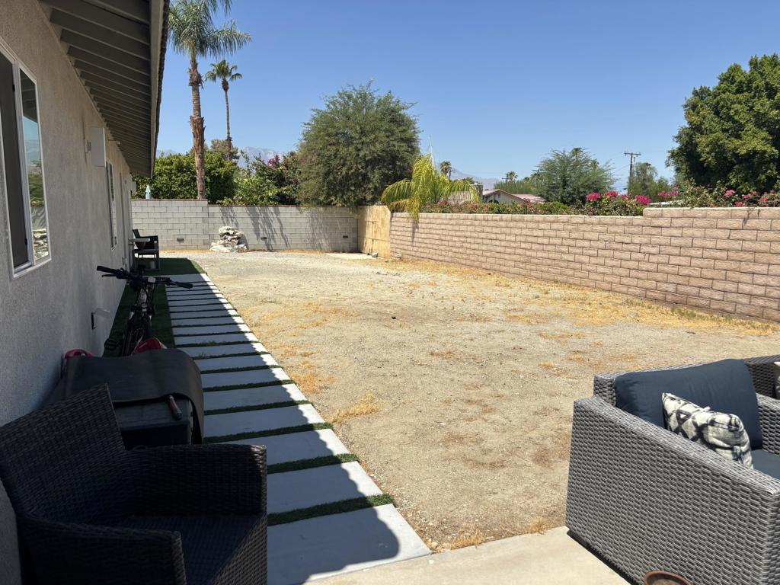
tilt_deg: -7.3
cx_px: 390
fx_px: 586
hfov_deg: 67.3
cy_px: 292
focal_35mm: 26
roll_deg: +0.4
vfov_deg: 53.1
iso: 50
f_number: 1.6
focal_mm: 5.96
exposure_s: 1/4255
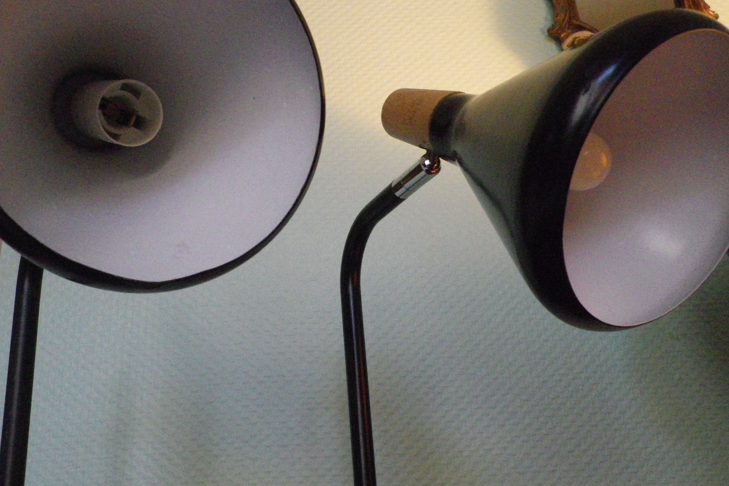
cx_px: 341
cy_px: 245
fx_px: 709
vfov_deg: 37.9
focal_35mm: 35
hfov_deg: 54.4
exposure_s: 1/50
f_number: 2.6
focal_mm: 4.9
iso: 800
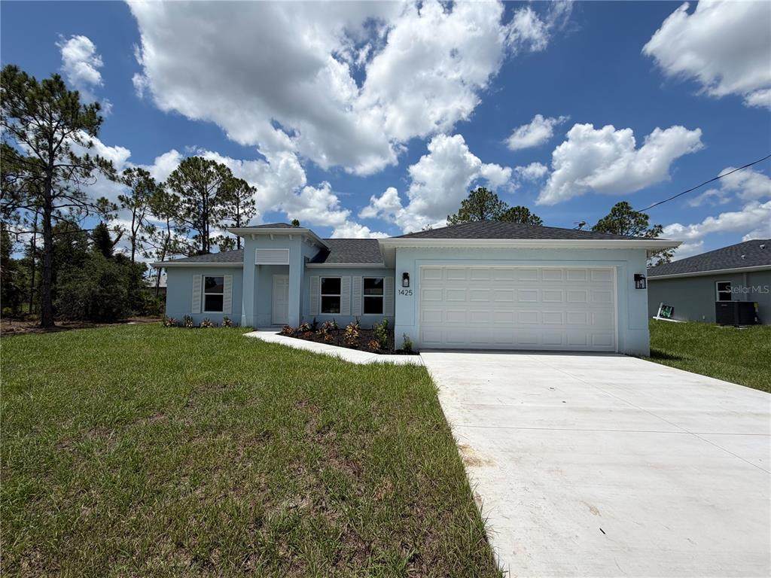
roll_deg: -0.8
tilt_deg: +2.6
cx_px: 386
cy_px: 289
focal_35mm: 14
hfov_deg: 102.1
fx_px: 312
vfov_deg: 85.7
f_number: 2.2
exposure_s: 1/1901
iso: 20
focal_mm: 2.22
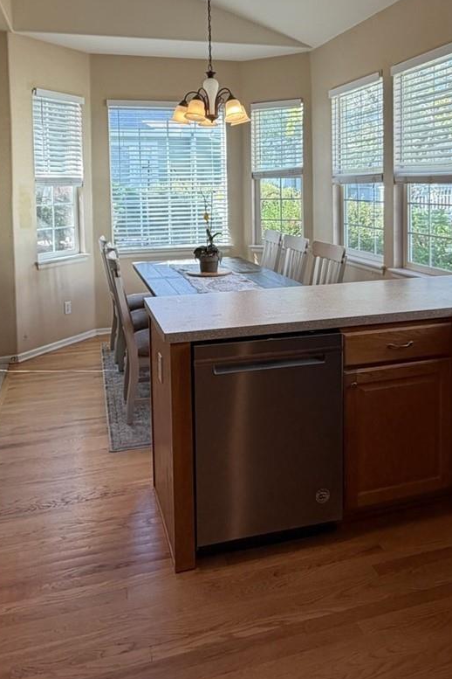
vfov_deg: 60.0
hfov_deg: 43.5
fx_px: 565
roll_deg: +0.9
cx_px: 253
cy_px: 209
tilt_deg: -2.7
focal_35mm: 30
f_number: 2.2
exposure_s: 1/120
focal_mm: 2.22
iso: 100
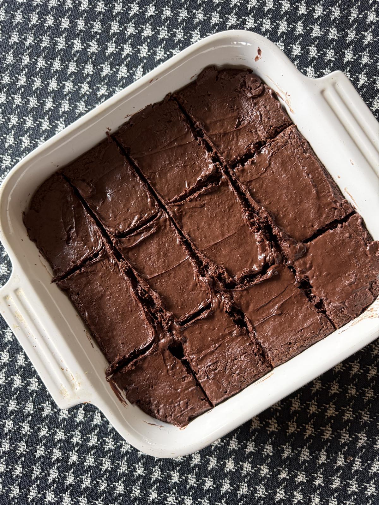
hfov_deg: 56.8
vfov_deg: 71.6
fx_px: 350
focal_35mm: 24
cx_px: 190
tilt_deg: -87.6
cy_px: 252
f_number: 1.78
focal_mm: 6.76
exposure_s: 1/103
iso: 200
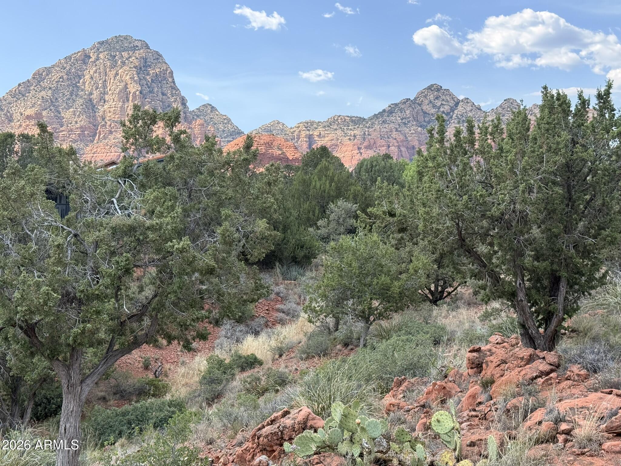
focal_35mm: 48
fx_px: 861
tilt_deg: +2.2
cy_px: 233
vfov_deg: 30.3
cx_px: 310
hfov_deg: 39.7
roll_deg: -2.2
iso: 80
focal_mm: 6.76
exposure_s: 1/1795
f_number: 1.78
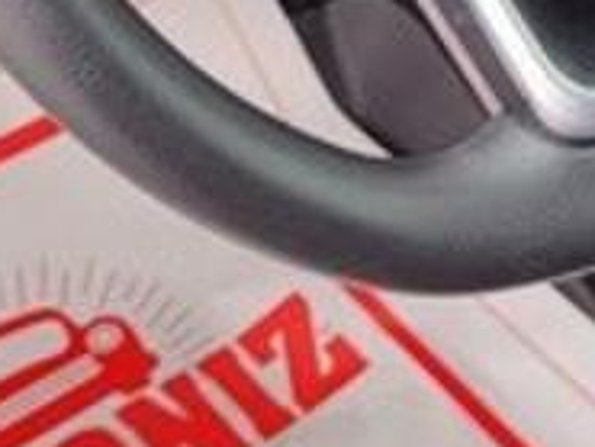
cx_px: 598
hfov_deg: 13.5
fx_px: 2477
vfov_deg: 9.8
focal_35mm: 144
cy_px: -367
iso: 40
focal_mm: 5.4
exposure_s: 1/132
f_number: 1.8
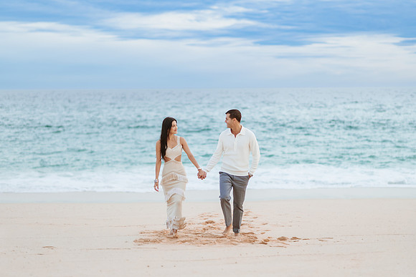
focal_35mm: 62
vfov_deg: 21.9
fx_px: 716
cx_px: 216
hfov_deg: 32.4
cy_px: 145
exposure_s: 1/6400
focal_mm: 58
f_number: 1.4
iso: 250
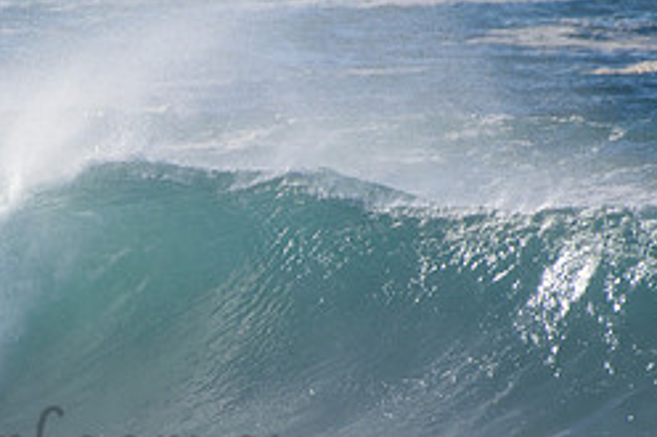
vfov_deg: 0.8
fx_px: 31970
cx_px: 24
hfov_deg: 1.2
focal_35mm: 1753
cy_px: 425
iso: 280
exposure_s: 1/2000
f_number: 5.6
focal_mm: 500
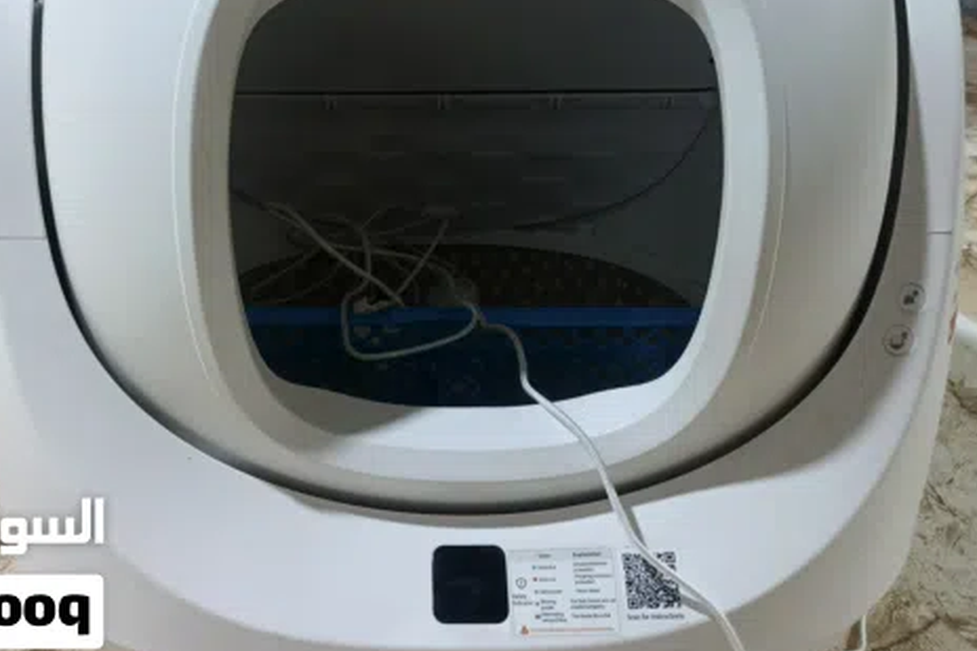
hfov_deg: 57.0
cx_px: 421
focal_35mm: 33
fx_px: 895
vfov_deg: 39.2
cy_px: 194
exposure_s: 1/50
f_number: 1.7
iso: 1401
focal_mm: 5.25
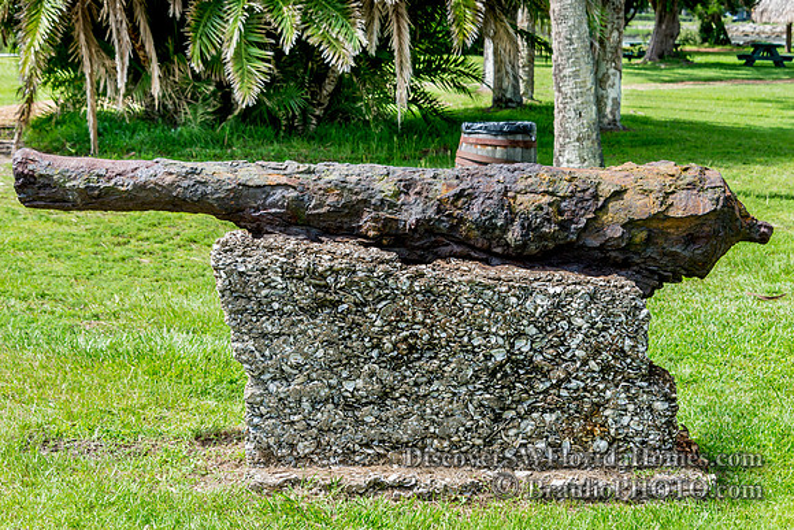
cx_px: 397
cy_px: 265
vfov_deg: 17.5
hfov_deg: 26.0
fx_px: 1721
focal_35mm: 78
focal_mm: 78
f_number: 8
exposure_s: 1/500
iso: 160
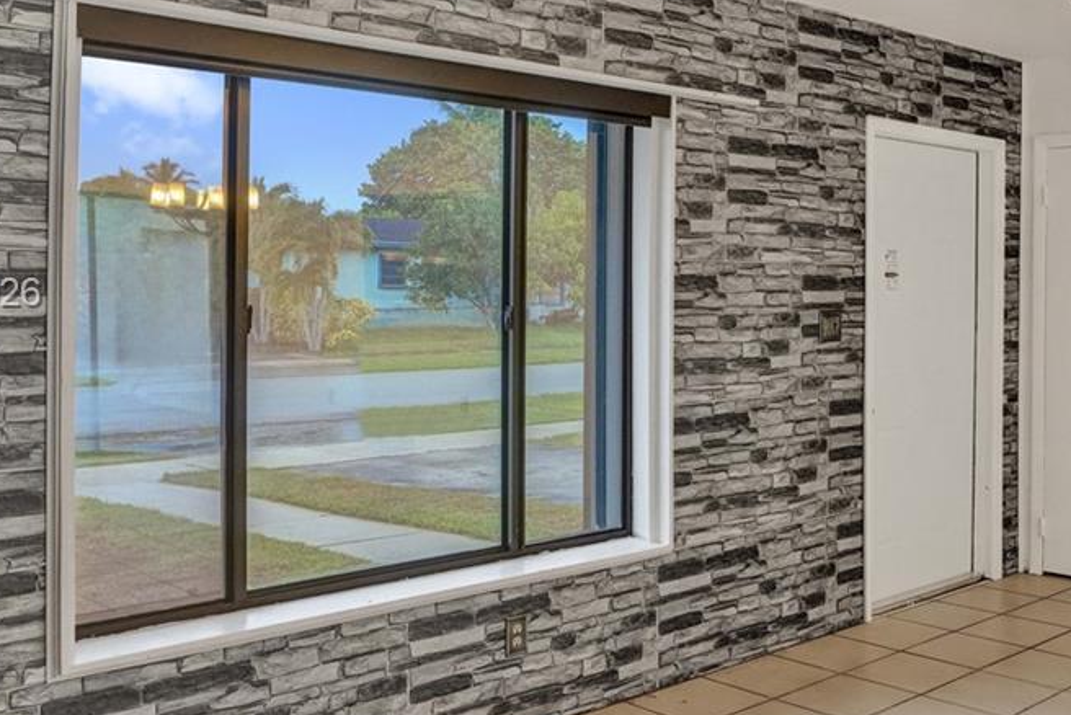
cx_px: 839
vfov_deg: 34.2
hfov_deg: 47.2
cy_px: 296
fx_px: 1161
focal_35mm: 39
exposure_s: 1/250
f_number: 6.3
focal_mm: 16
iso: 3200
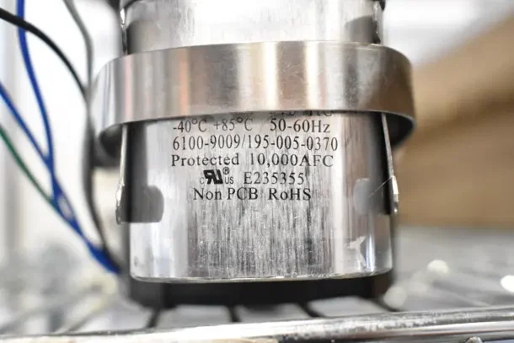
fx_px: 664
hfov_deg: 42.3
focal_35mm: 46
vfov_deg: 29.0
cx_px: 257
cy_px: 172
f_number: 5.6
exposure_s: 1/125
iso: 6400
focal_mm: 31
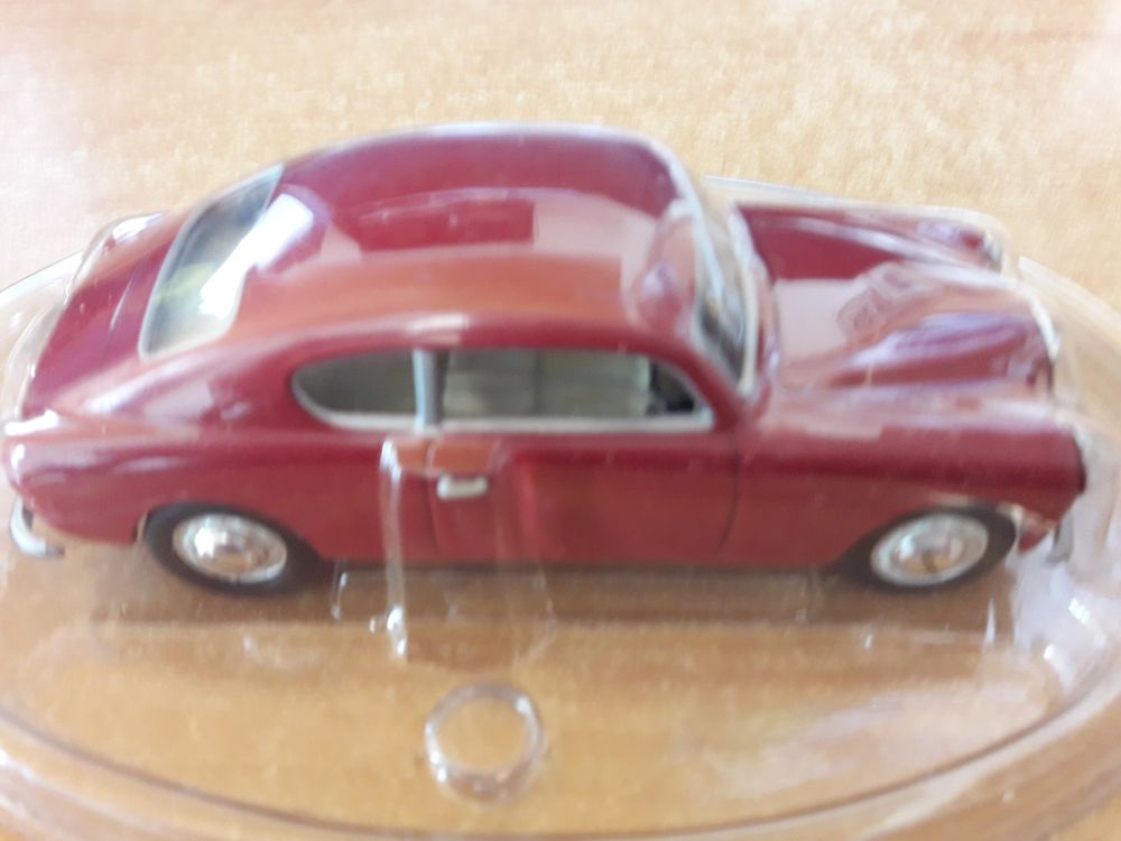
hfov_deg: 63.4
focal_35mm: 28
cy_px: 420
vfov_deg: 49.7
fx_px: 907
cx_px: 560
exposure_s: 1/17
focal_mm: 3.7
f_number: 1.9
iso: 160
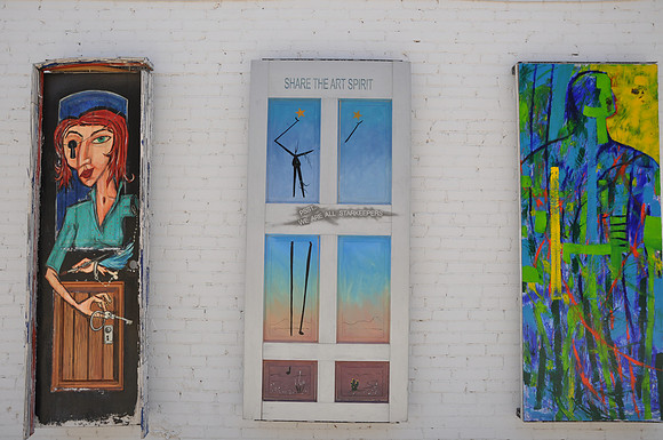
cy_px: 220
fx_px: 579
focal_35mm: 32
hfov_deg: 59.6
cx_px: 332
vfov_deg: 41.6
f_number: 7.1
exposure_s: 1/200
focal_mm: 21
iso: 200
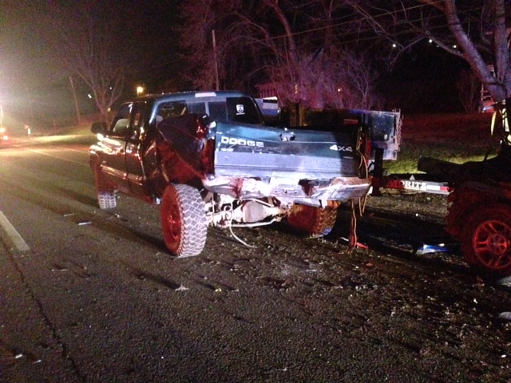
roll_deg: -0.2
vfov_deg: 42.9
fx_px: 487
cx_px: 256
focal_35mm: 33
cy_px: 192
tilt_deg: -7.6
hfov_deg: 55.4
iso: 2500
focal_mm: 4.12
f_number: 2.4
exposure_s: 1/15
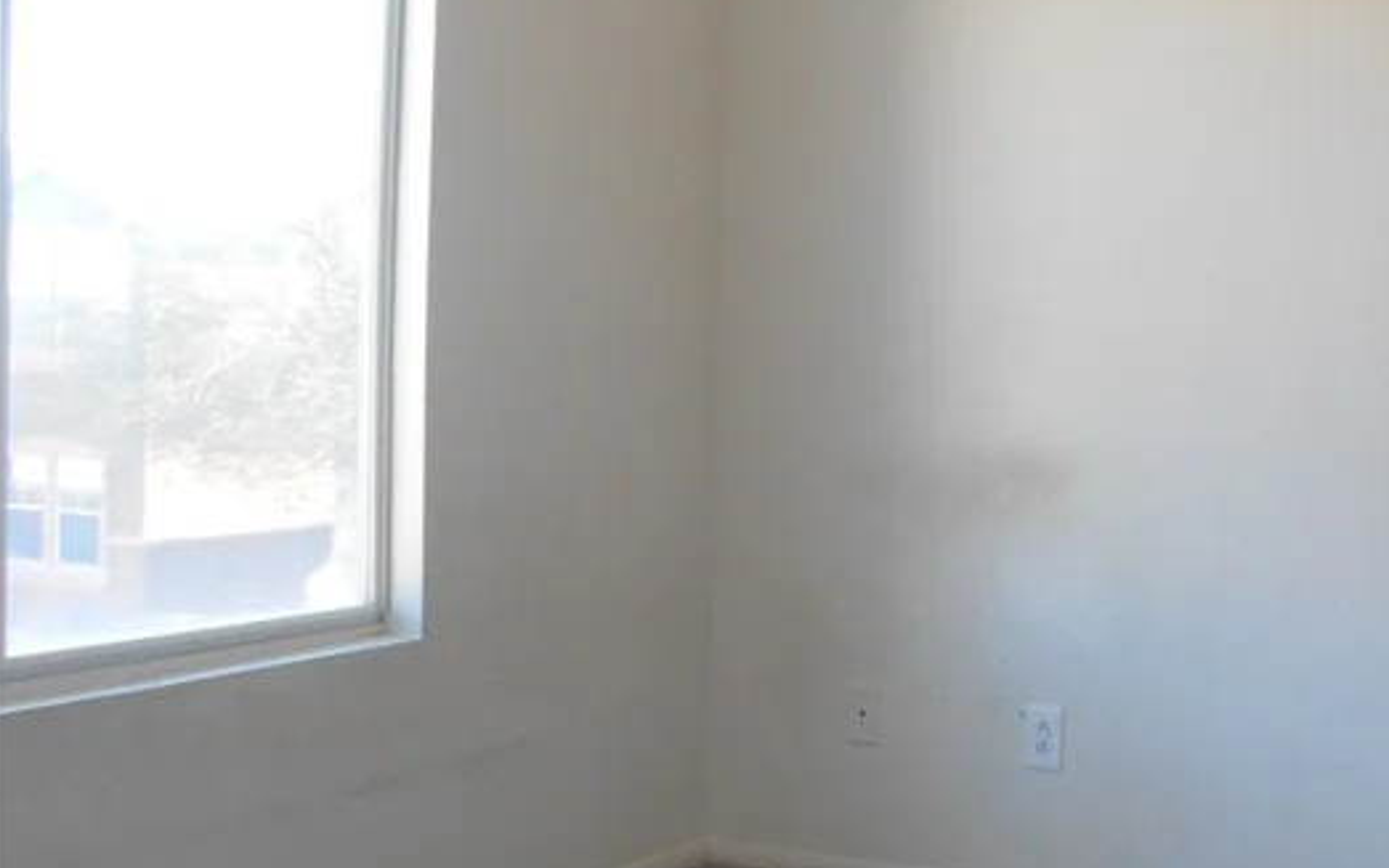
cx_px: 1354
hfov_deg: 34.5
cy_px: 409
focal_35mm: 54
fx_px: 2044
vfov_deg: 24.0
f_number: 3.2
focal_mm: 4.6
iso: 80
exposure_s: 1/40
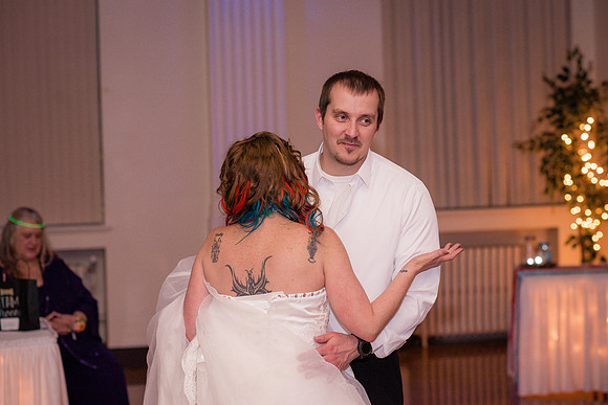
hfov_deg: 23.9
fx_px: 1436
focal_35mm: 85
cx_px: 304
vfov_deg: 16.1
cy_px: 202
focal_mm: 85
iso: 640
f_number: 3.2
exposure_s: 1/125
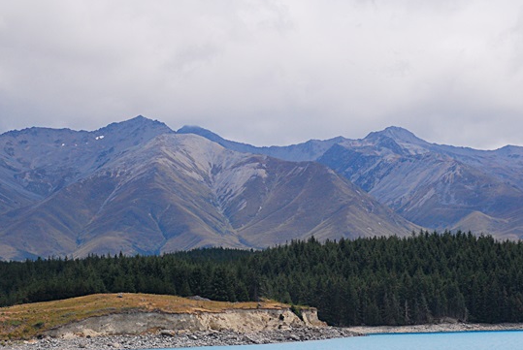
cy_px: 226
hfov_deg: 13.9
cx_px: 293
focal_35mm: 147
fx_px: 2138
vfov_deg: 9.4
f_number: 6.3
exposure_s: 1/2500
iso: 400
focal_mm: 66
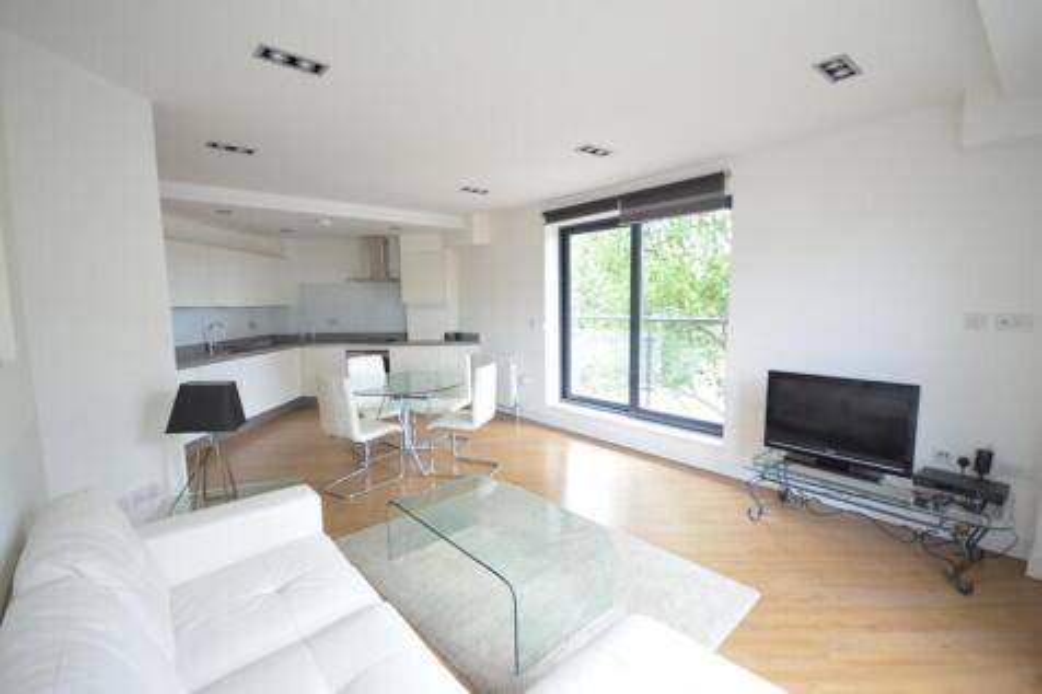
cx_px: 521
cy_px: 347
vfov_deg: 77.3
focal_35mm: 15
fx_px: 434
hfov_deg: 100.4
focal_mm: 10
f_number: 4.5
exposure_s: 1/250
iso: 2500
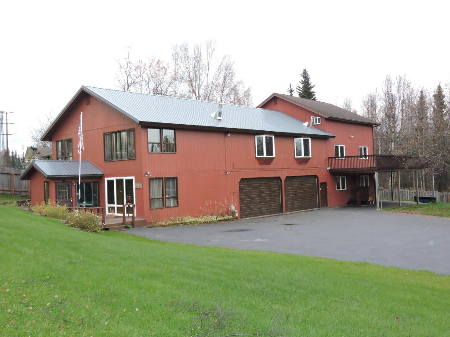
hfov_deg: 52.6
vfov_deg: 40.7
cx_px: 225
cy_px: 168
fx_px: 455
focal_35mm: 35
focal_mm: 6.3
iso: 560
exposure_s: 1/400
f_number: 3.8
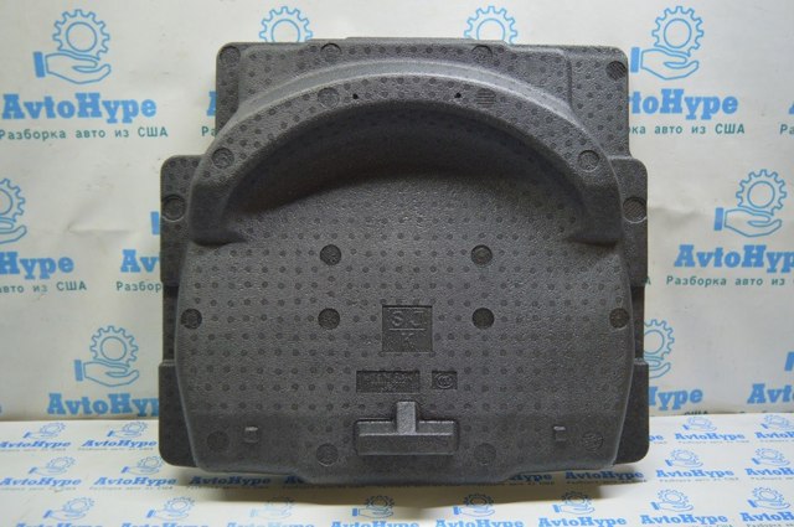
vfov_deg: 39.9
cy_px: 264
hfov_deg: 57.3
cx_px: 397
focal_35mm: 33
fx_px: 727
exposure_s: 1/40
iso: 400
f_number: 3.8
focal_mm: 22
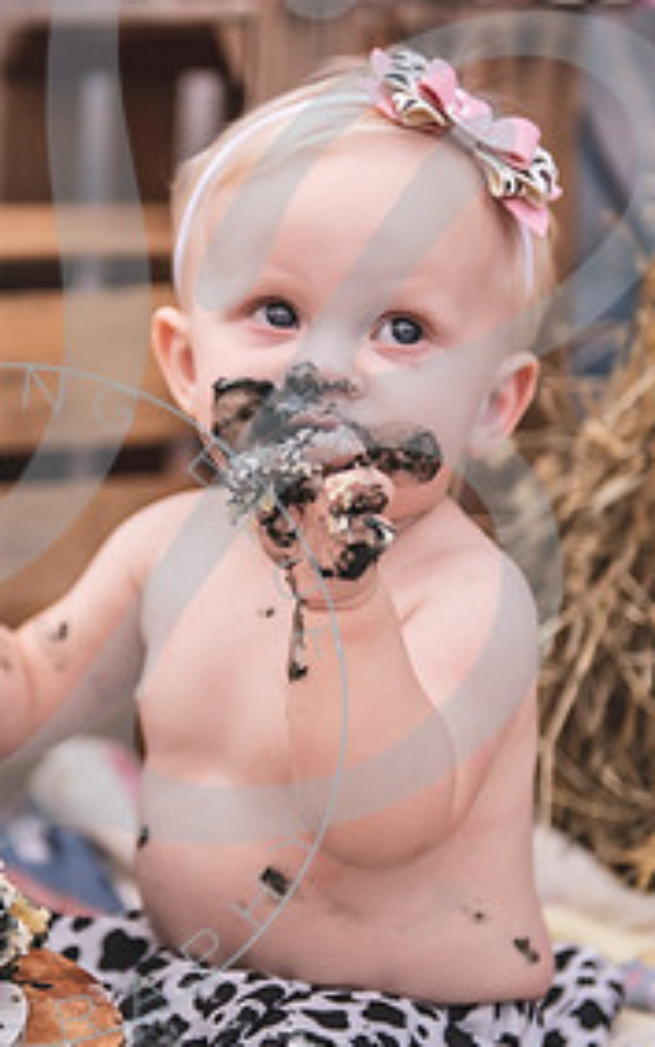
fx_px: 2683
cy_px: 425
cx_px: 170
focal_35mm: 94
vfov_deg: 22.1
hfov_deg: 13.9
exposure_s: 1/400
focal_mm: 58
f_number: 2.8
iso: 100
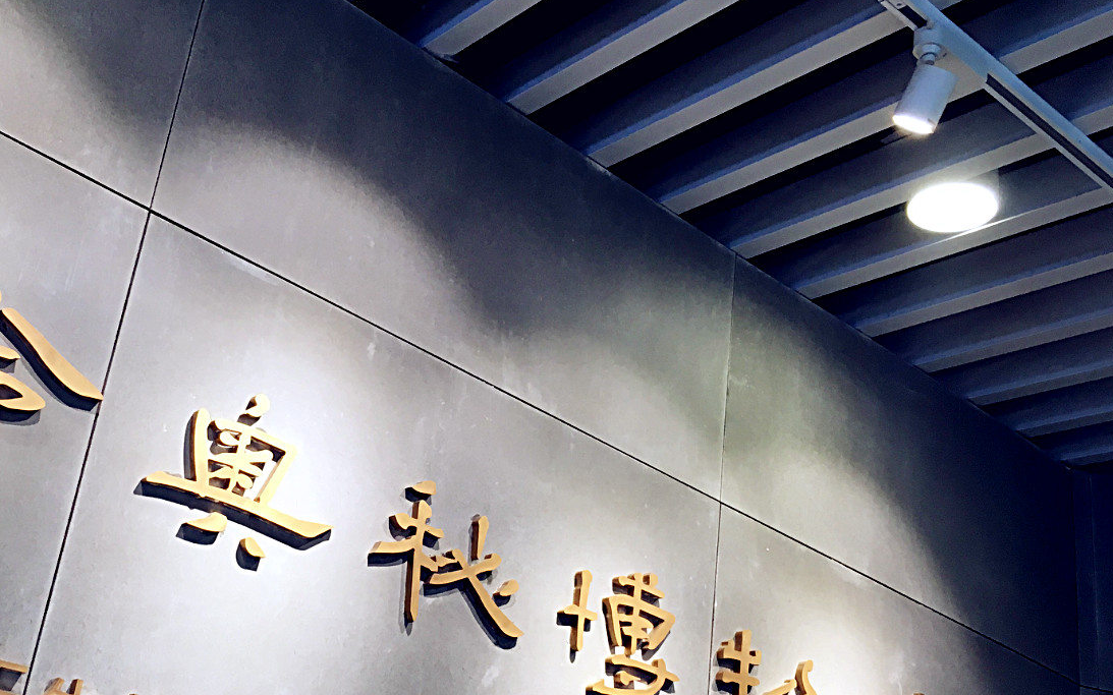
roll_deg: -10.8
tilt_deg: +22.3
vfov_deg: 28.5
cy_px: 402
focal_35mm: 45
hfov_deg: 43.3
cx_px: 310
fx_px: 1365
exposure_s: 1/33
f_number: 2.2
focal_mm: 4.15
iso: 40
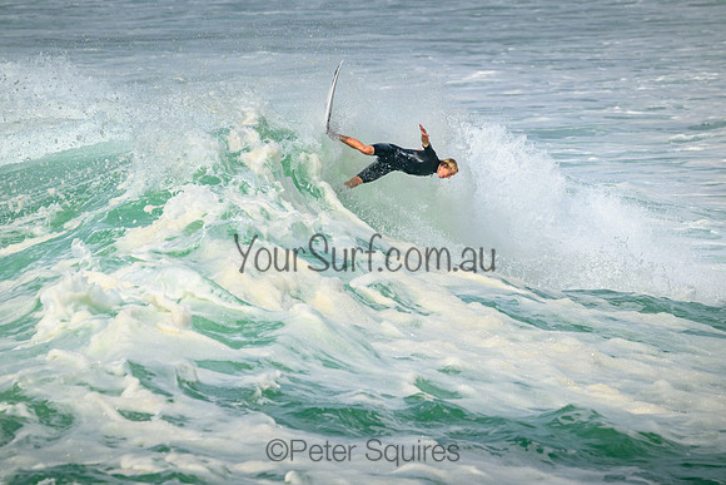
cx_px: 363
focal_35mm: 510
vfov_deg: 2.7
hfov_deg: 4.0
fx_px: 10287
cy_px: 242
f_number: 10
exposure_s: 1/2500
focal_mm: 510
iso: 450
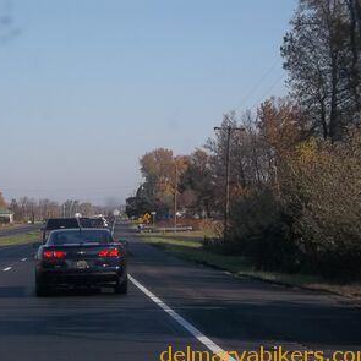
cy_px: 182
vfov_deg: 16.9
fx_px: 1215
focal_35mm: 103
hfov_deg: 16.9
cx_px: 135
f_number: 4.3
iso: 80
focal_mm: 15.4
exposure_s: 1/500
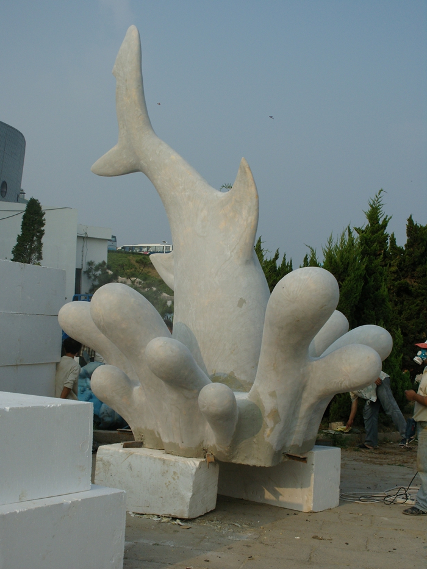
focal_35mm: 53
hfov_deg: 27.5
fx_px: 871
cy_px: 284
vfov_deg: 36.2
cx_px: 214
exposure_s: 1/1000
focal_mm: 11
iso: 80
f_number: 4
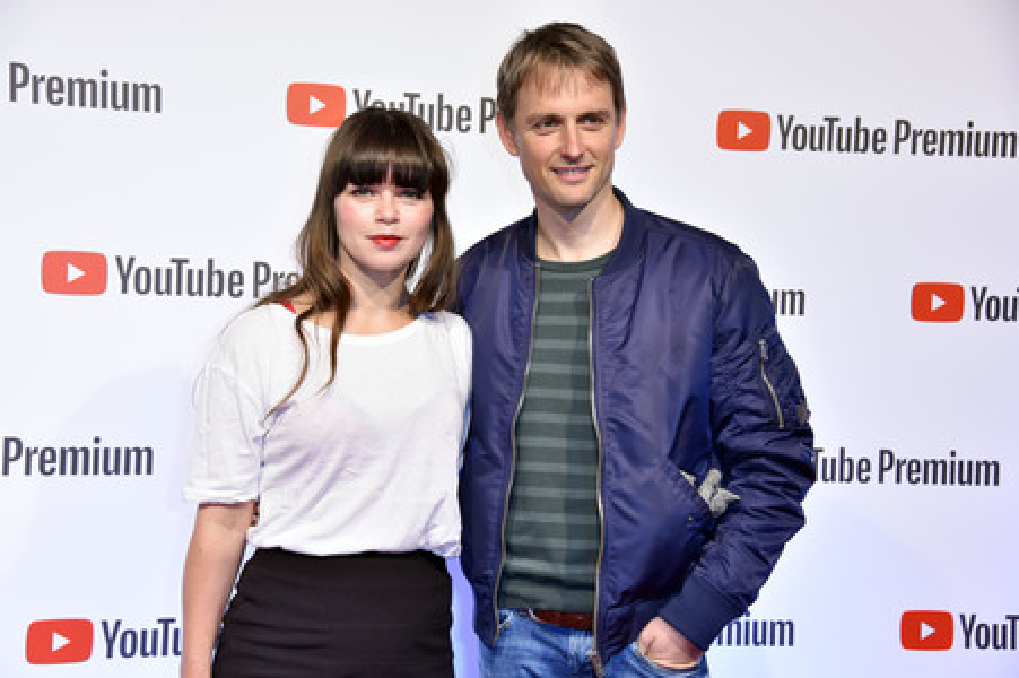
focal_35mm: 78
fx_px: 2206
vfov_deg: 17.5
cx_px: 510
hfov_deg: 26.0
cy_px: 339
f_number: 5.6
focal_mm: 78
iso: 640
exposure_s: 1/160
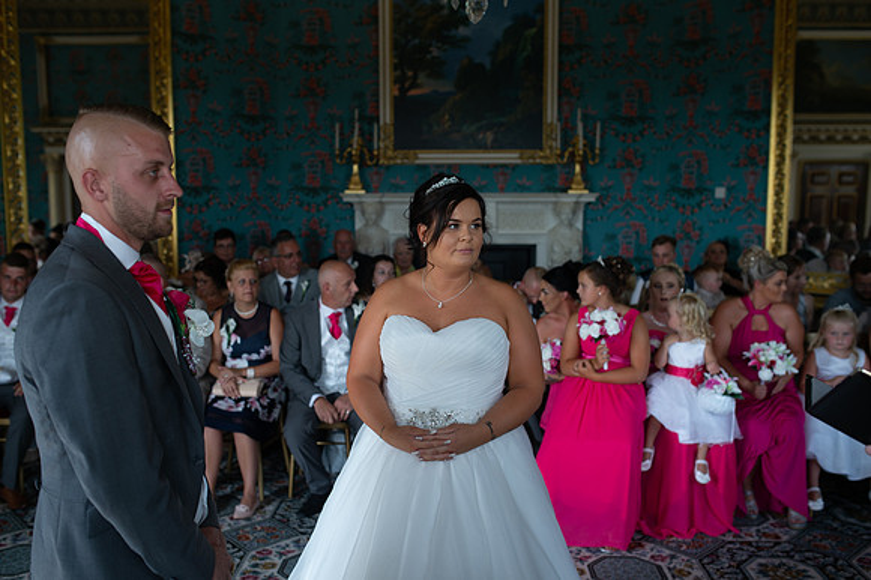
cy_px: 290
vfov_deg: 37.4
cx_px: 436
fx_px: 857
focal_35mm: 35
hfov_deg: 53.9
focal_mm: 35
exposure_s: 1/125
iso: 100
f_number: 3.2
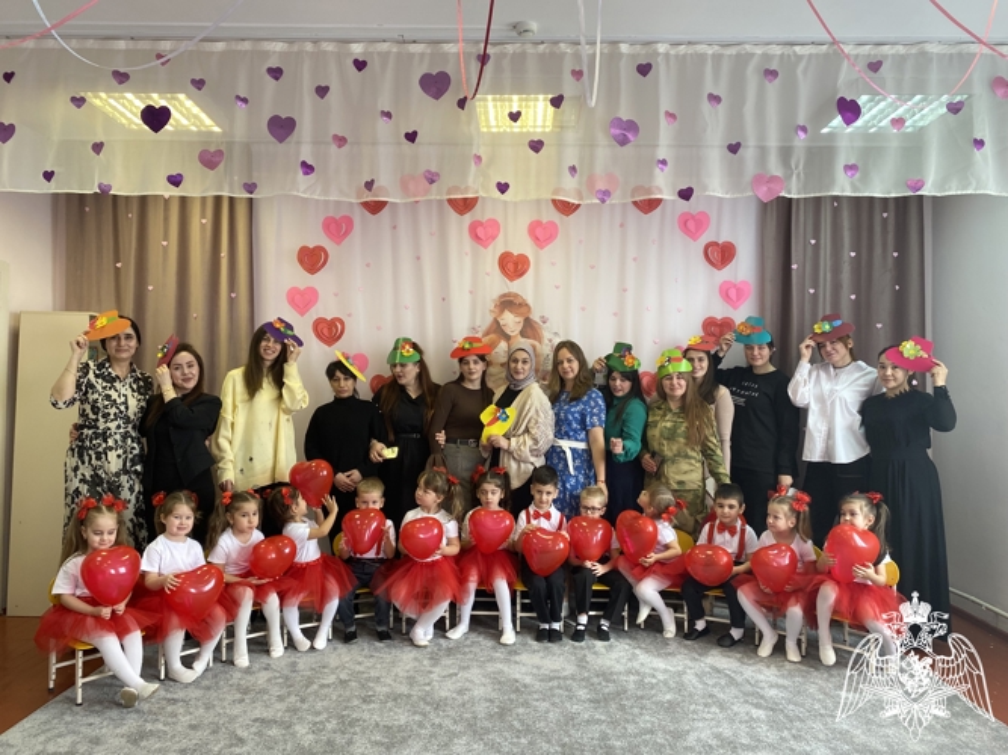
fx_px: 757
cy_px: 378
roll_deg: -1.1
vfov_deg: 53.0
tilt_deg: +1.0
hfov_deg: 67.3
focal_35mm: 26
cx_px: 504
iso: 100
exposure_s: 1/100
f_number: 1.8
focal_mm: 4.25
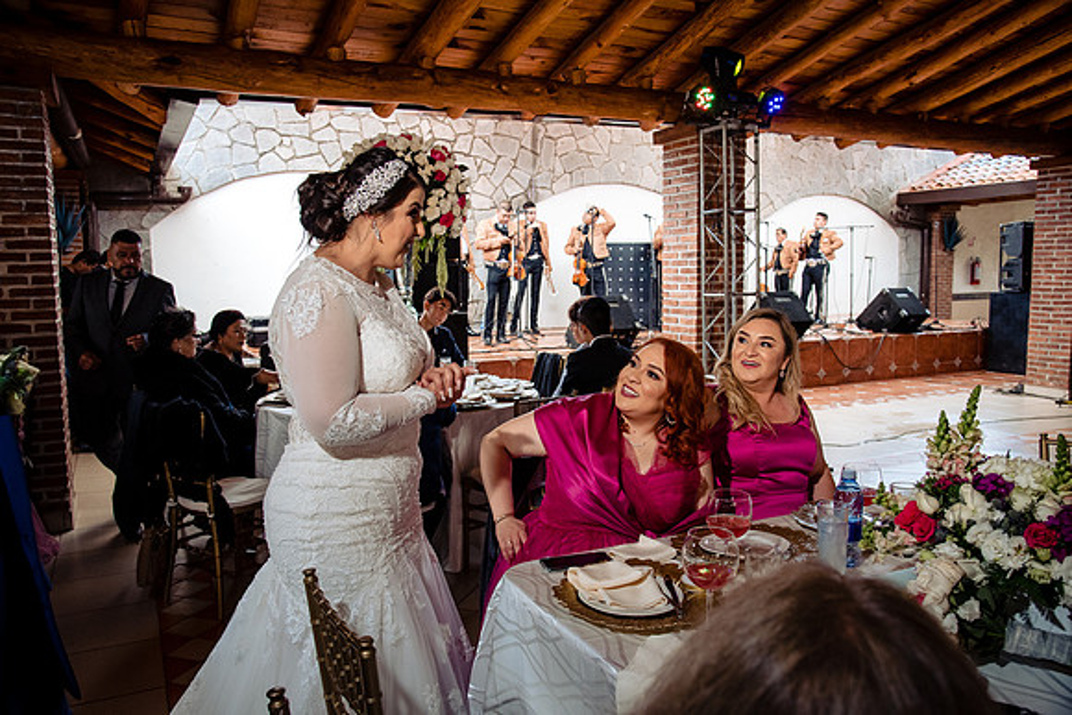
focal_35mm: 28
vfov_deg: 46.4
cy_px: 358
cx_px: 536
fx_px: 834
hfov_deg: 65.5
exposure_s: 1/125
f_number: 7.1
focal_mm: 28
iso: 2000
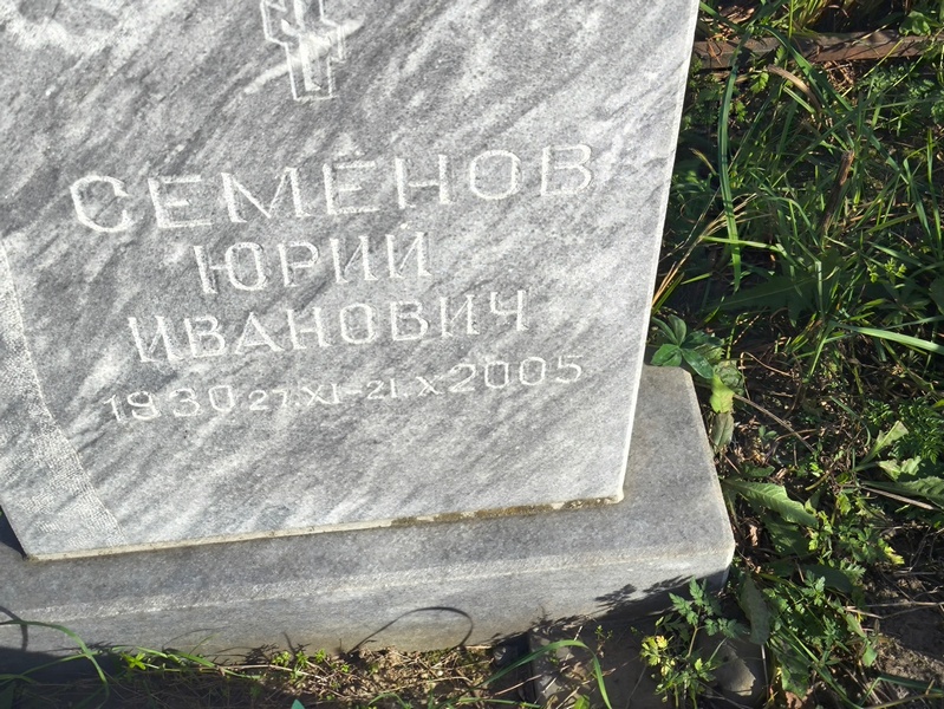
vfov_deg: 29.1
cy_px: 354
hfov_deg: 38.2
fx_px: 1364
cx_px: 472
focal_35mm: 50
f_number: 1.7
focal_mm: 4.71
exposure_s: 1/791
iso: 50
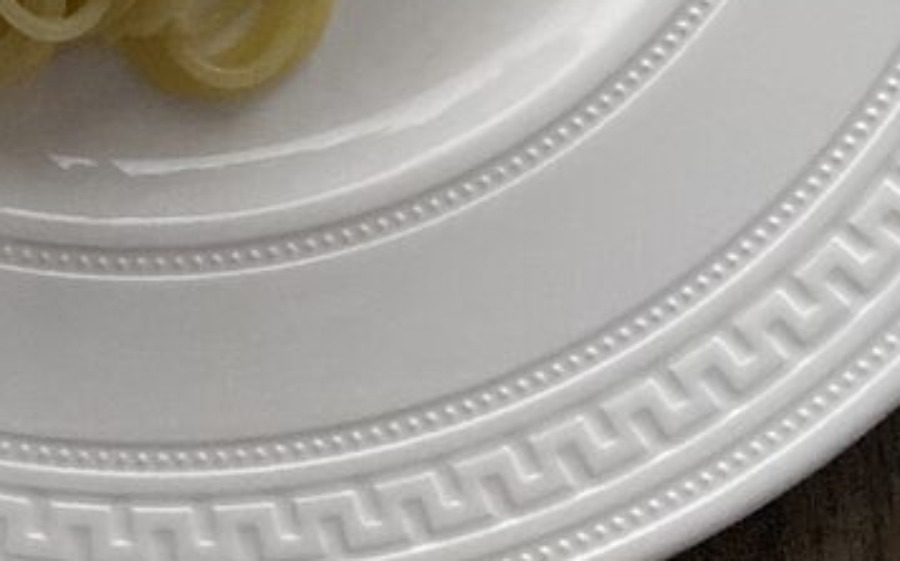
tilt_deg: -71.0
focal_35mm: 93
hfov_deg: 20.0
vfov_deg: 12.8
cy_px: -432
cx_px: -346
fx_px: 2280
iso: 500
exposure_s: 1/48
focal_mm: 4.25
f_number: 1.8
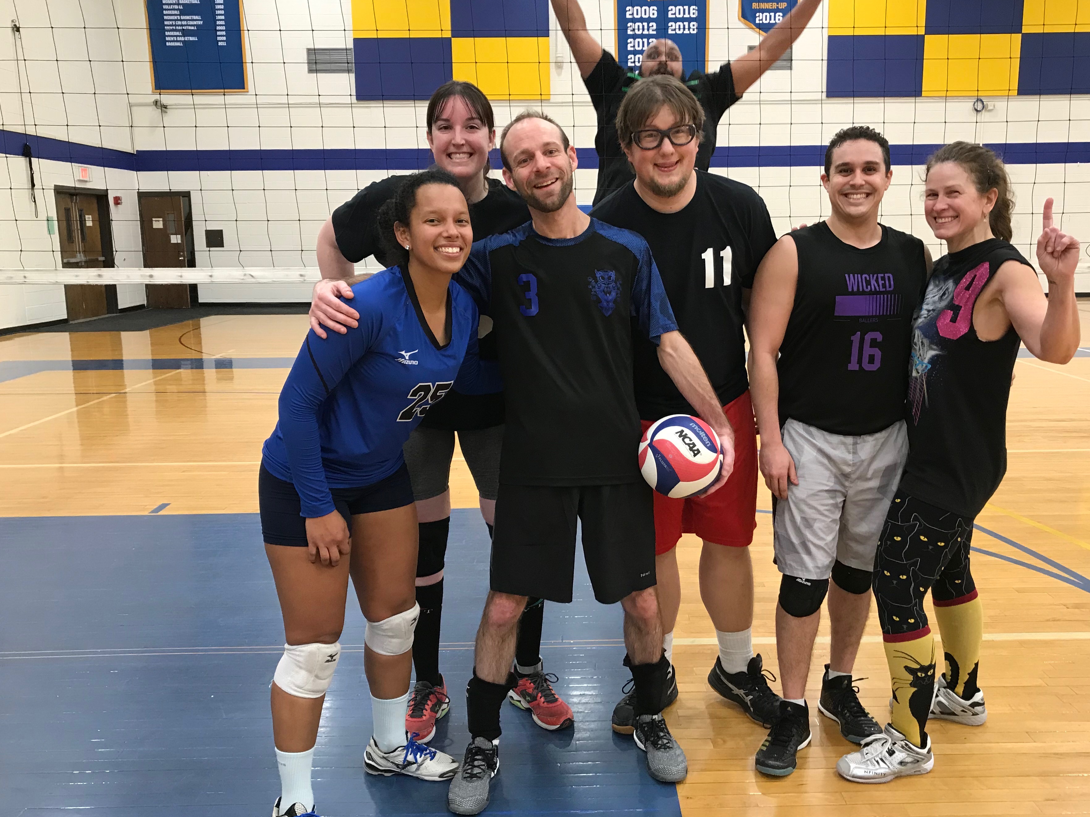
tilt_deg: -9.7
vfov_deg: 44.2
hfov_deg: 56.7
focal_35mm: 32
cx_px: 588
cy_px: 425
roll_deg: +0.1
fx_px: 1008
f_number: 1.8
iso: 40
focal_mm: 3.99
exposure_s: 1/30
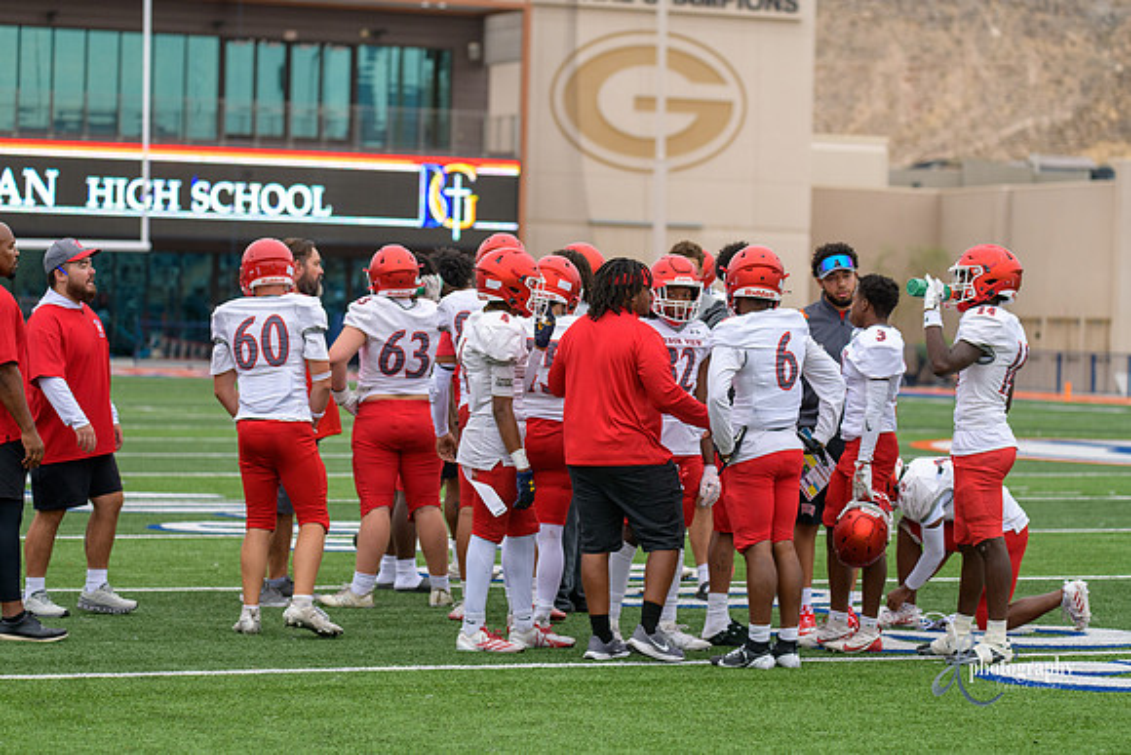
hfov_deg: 16.4
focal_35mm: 125
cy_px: 378
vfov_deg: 11.0
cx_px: 566
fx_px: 3928
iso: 640
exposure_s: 1/1000
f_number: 3.5
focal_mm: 125
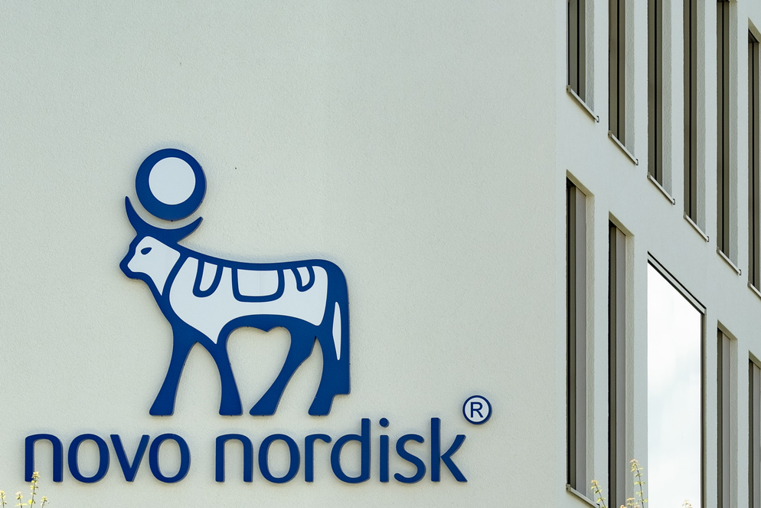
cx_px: 436
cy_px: 496
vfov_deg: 4.3
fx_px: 6765
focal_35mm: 320
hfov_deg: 6.4
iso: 125
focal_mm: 100
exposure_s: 1/500
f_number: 5
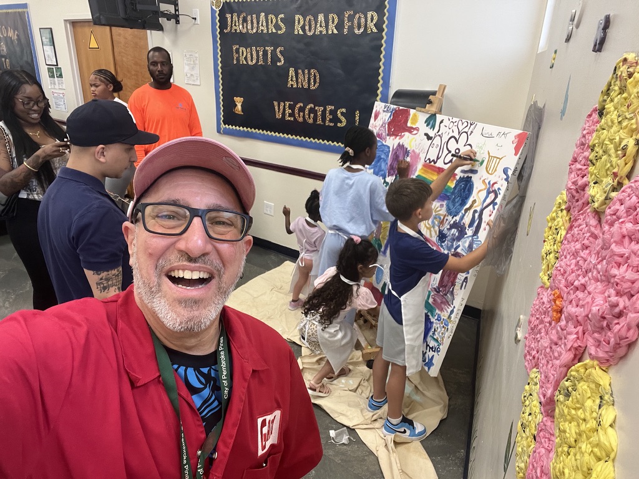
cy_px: 240
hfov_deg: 73.9
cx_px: 320
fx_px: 425
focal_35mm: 23
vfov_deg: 58.9
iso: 200
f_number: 2.2
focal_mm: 2.71
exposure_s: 1/60
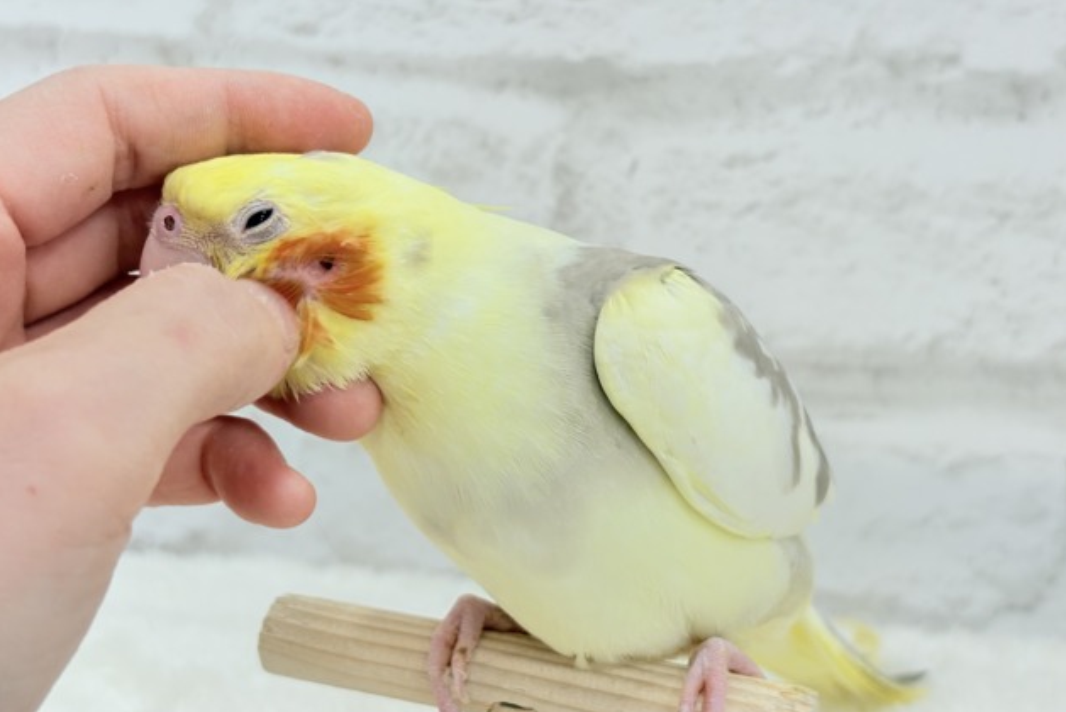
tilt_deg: -12.1
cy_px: 309
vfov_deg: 24.6
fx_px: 1629
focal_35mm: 55
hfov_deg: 36.2
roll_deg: -0.9
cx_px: 539
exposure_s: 1/100
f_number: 1.6
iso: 64
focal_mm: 5.96
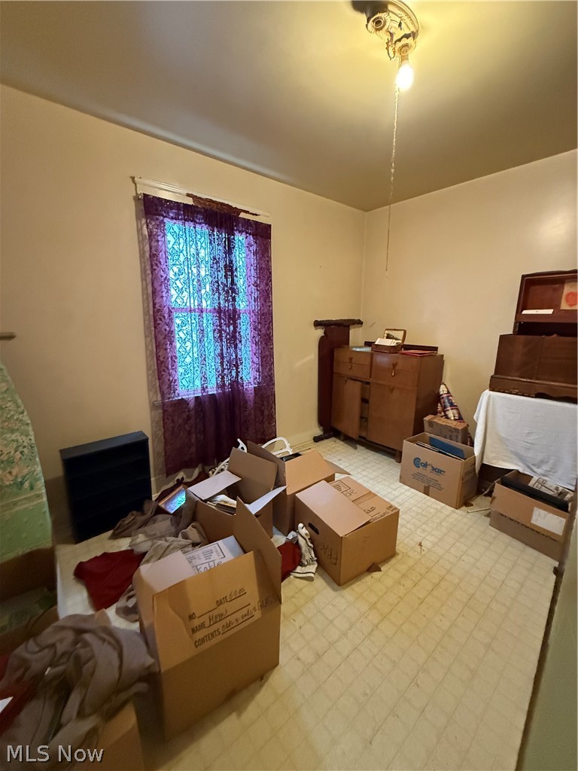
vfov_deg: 102.1
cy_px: 386
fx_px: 312
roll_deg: -0.6
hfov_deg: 85.7
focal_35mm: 14
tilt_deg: -12.5
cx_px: 289
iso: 1250
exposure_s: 1/60
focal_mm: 2.22
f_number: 2.2
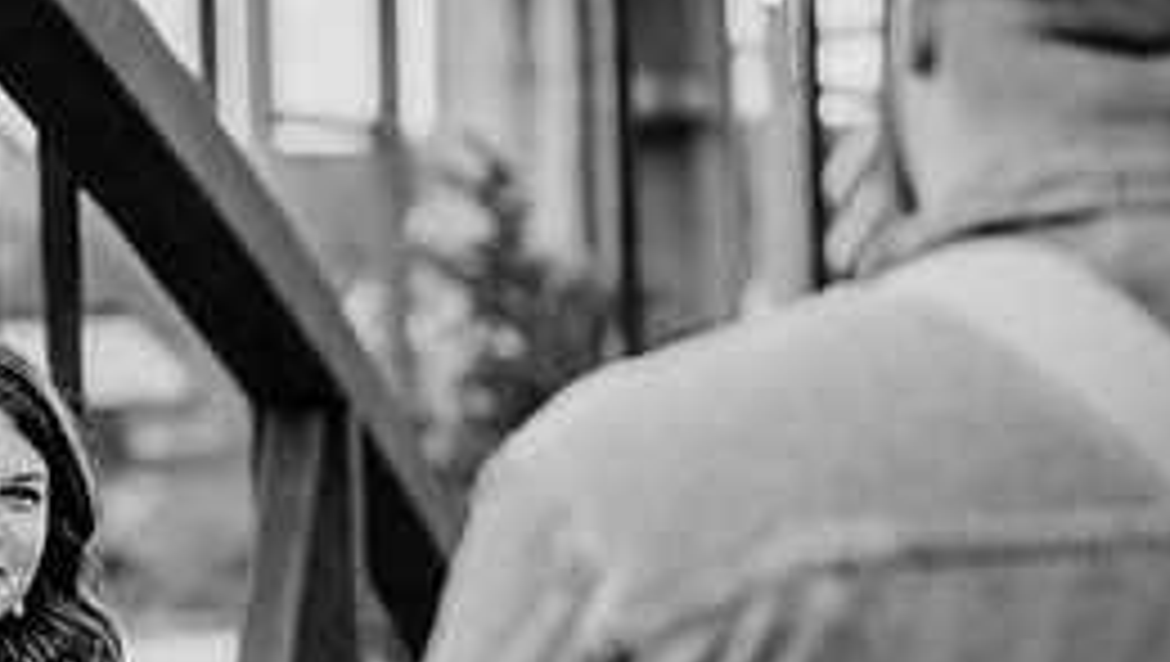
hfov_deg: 7.7
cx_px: 76
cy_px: 538
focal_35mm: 280
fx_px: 8697
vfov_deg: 4.4
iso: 400
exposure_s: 1/500
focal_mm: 120
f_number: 4
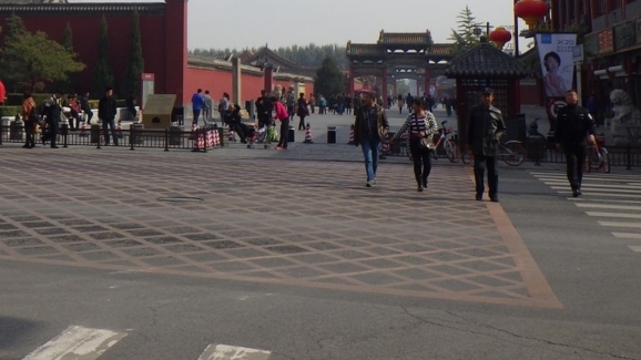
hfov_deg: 37.4
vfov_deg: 21.0
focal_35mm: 54
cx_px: 146
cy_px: -49
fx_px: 918
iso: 125
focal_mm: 5
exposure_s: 1/1250
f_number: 4.2
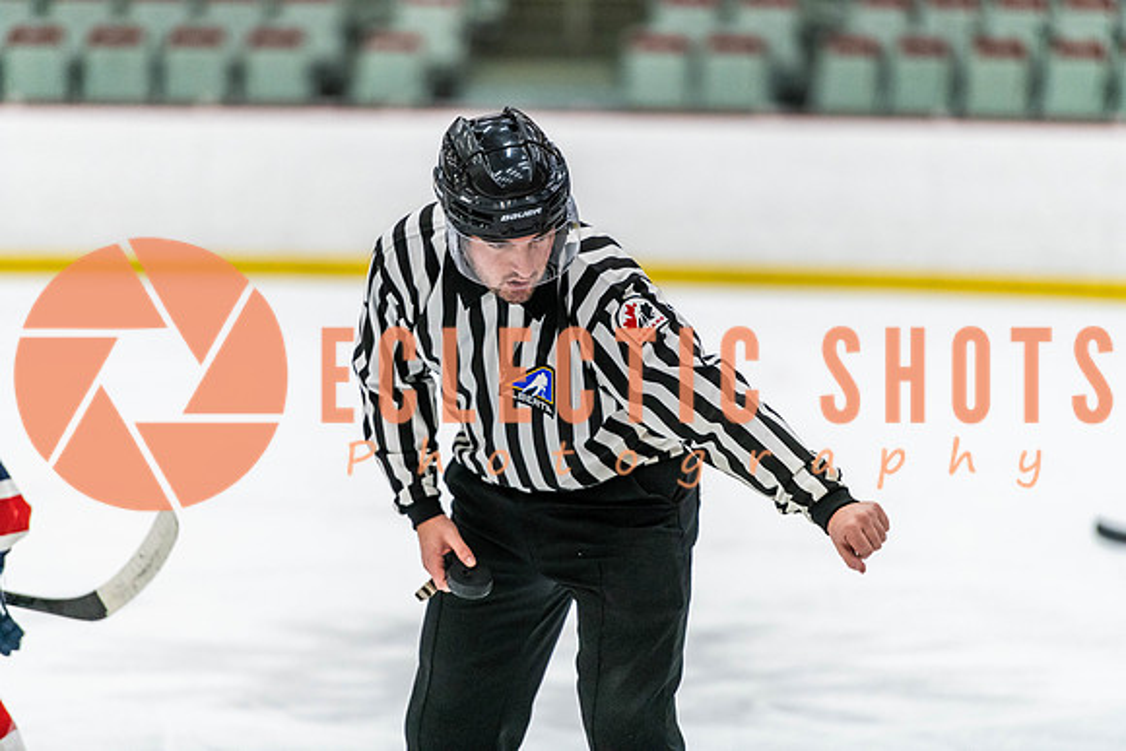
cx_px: 563
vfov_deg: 6.9
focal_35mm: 200
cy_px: 376
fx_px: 6257
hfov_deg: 10.3
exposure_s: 1/640
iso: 3200
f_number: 2.8
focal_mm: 200
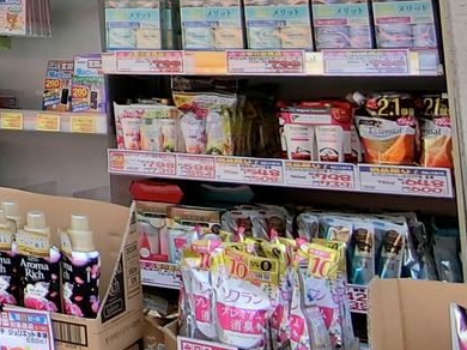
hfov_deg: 19.2
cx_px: -369
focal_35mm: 78
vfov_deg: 17.6
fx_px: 1052
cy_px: -113
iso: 80
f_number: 2.7
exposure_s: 1/320
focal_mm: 4.06
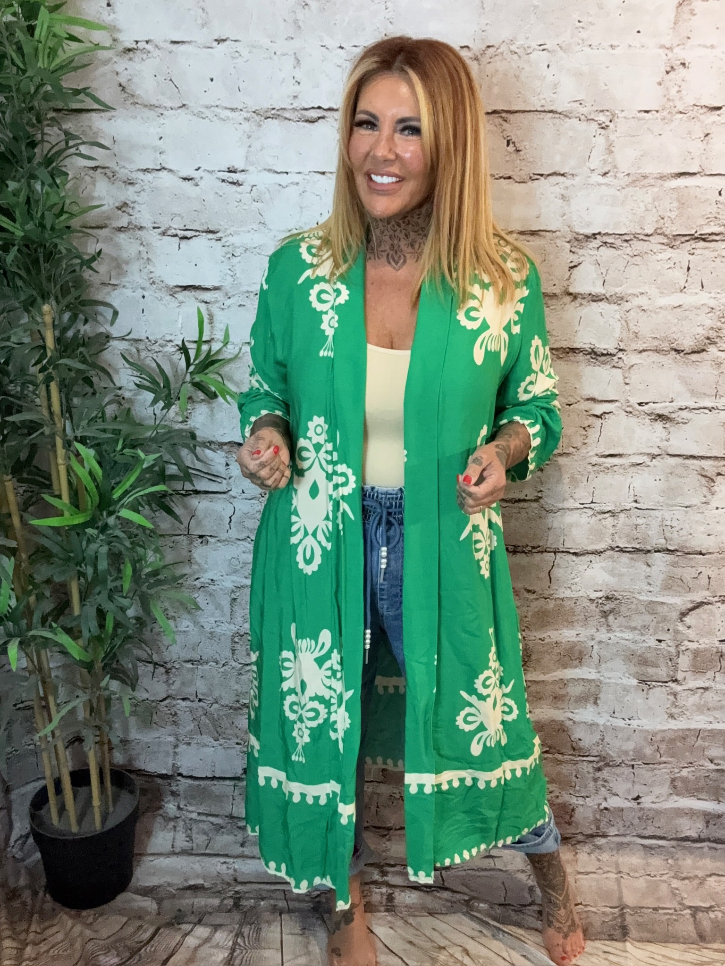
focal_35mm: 30
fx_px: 838
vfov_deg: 60.0
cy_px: 483
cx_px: 362
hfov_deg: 46.8
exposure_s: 1/33
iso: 200
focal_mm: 2.69
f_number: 1.9
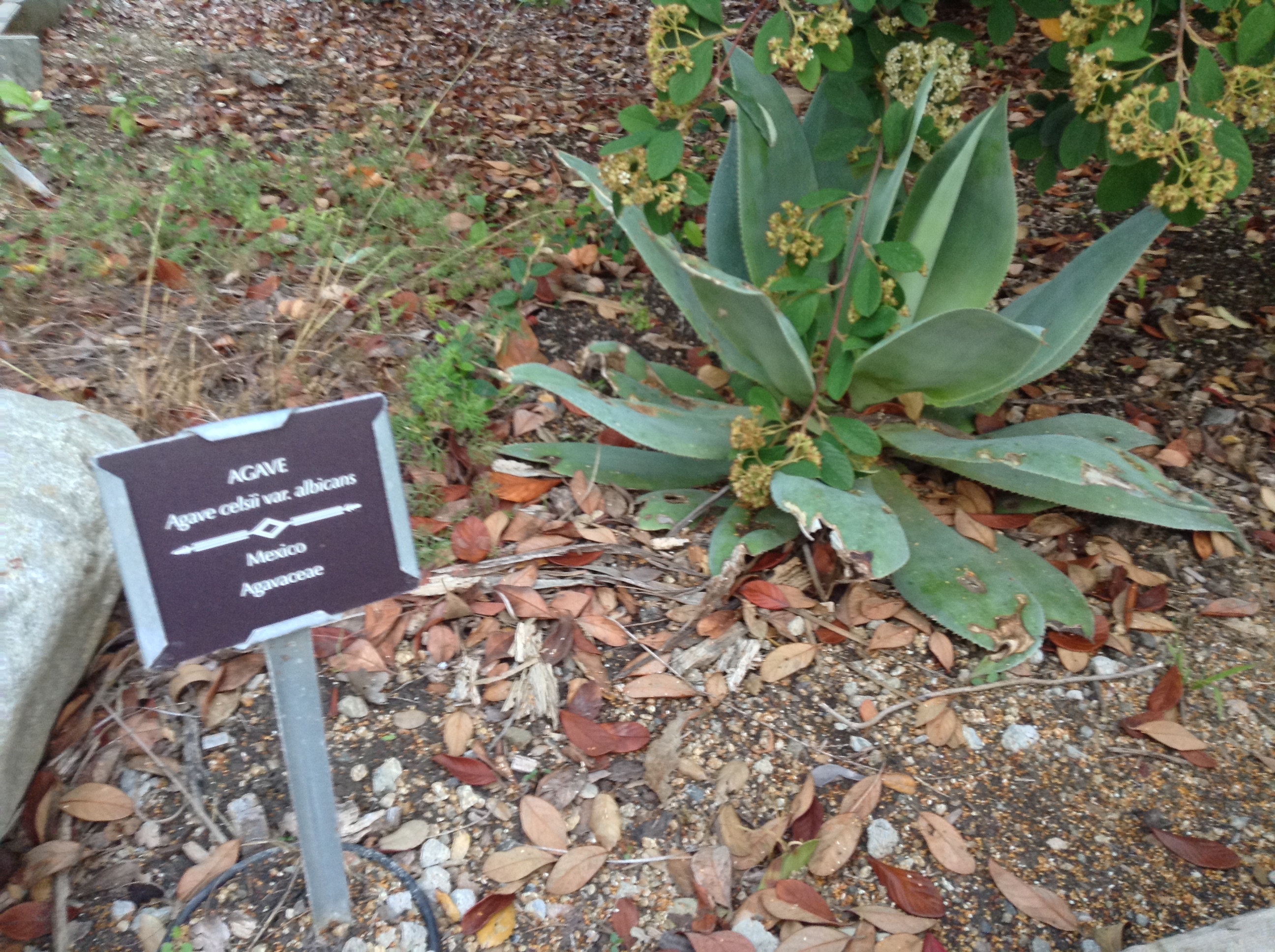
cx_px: 638
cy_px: 476
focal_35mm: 33
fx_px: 1214
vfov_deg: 42.8
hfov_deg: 55.4
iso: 80
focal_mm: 3.3
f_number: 2.4
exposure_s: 1/24
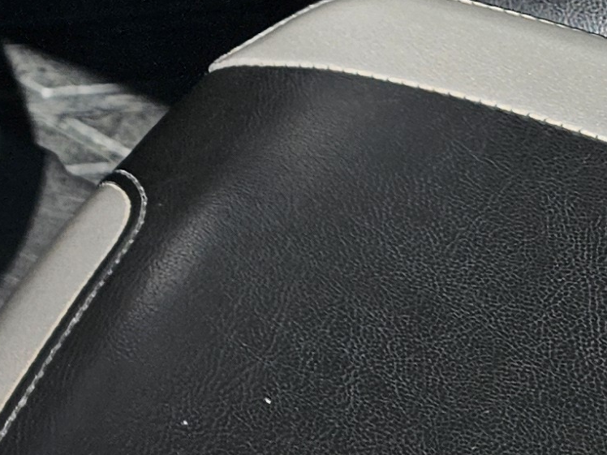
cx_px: -502
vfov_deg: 10.5
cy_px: -616
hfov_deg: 14.1
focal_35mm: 123
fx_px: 2157
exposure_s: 1/1453
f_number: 1.8
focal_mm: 5.4
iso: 25
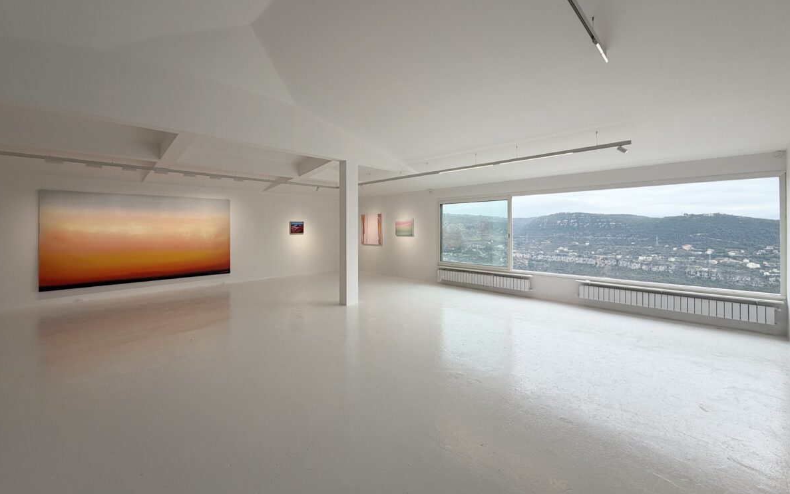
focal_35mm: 15
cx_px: 392
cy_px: 224
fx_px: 323
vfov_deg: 74.6
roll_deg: +0.2
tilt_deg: +0.2
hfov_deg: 101.5
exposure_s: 1/294
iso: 50
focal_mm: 2.22
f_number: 2.2
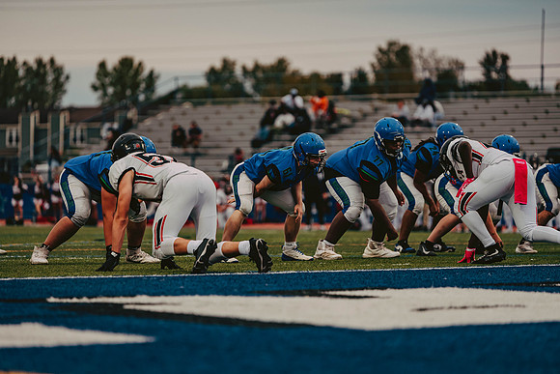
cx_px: 280
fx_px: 3112
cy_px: 187
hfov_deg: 10.3
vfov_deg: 6.9
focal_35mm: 200
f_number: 3.2
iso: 800
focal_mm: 200
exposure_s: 1/1000
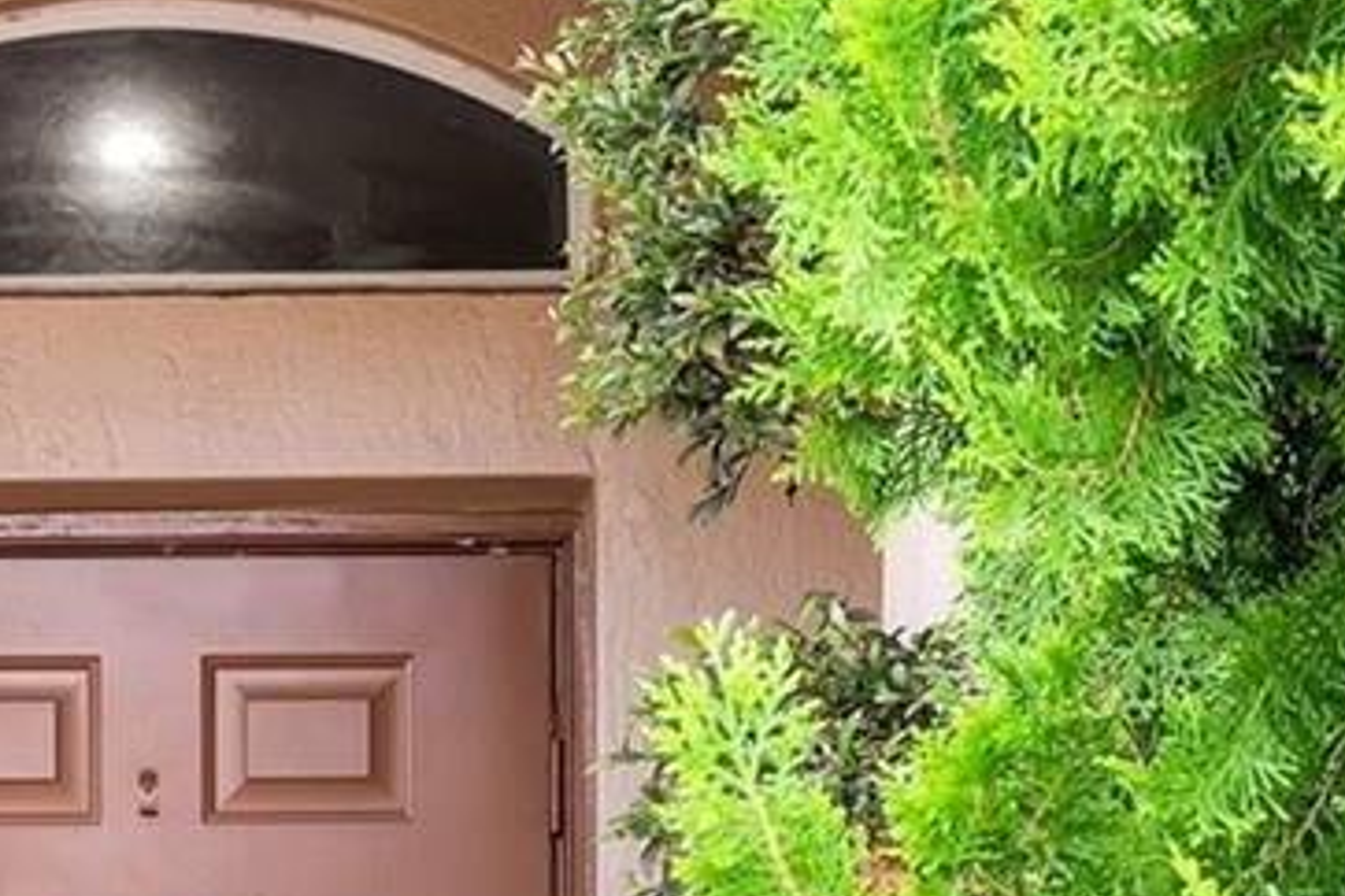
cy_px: 1385
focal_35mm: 128
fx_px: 4782
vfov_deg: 10.3
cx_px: 159
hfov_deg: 15.8
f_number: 8
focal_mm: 29
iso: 200
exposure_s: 1/25
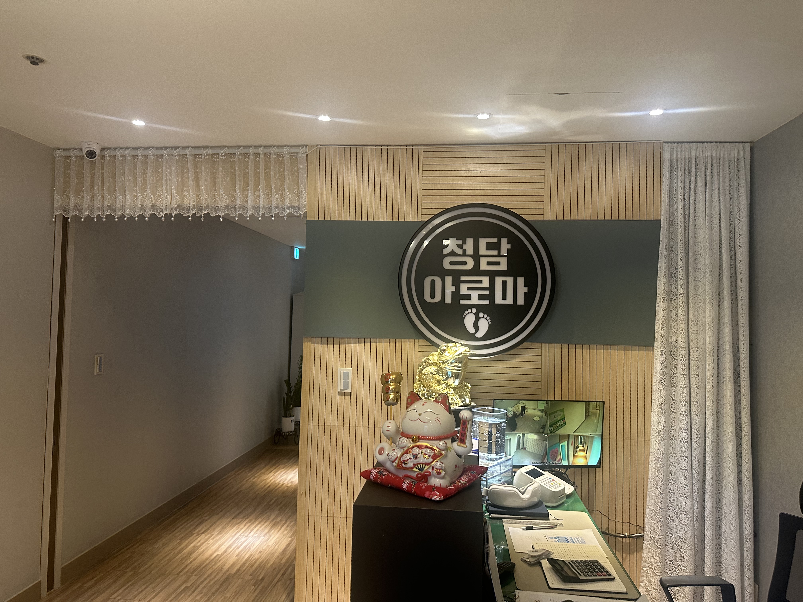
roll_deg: -1.4
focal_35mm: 24
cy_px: 301
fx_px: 557
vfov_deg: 56.8
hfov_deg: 71.6
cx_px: 402
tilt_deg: +4.6
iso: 320
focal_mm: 6.86
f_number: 1.78
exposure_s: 1/60
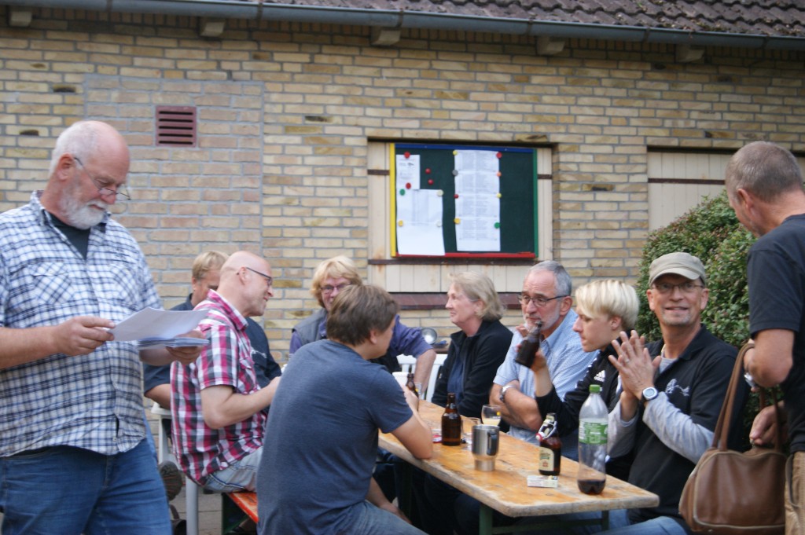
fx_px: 1508
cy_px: 268
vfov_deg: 20.1
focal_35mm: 68
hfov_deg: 29.9
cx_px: 402
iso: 400
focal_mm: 45
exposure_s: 1/60
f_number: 5.6
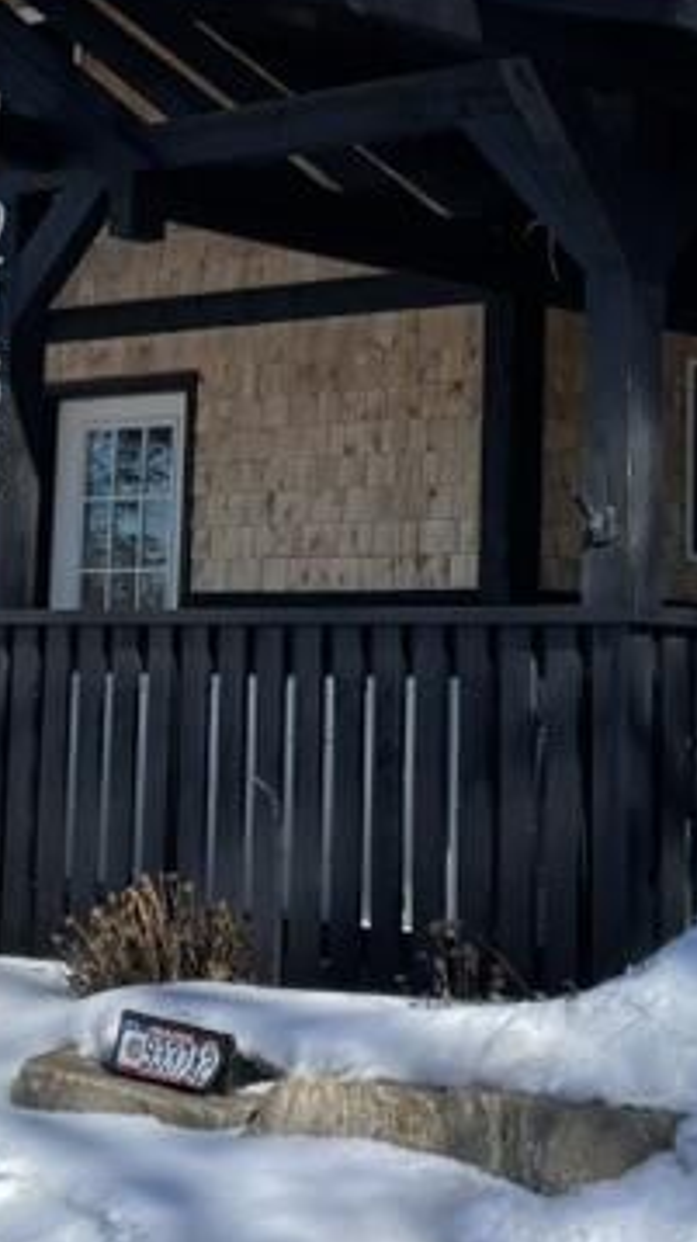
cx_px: 399
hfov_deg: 14.9
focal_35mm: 81
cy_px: 337
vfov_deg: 26.0
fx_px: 2665
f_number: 1.6
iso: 32
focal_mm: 4.2
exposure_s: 1/2959
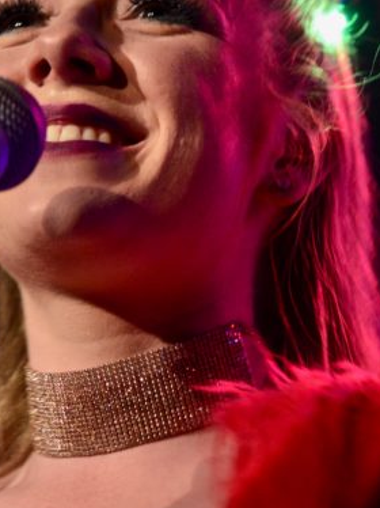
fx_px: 4323
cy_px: 158
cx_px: 247
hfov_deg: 5.0
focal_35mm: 295
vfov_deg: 6.7
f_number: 2.8
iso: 2500
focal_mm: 112
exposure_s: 1/30
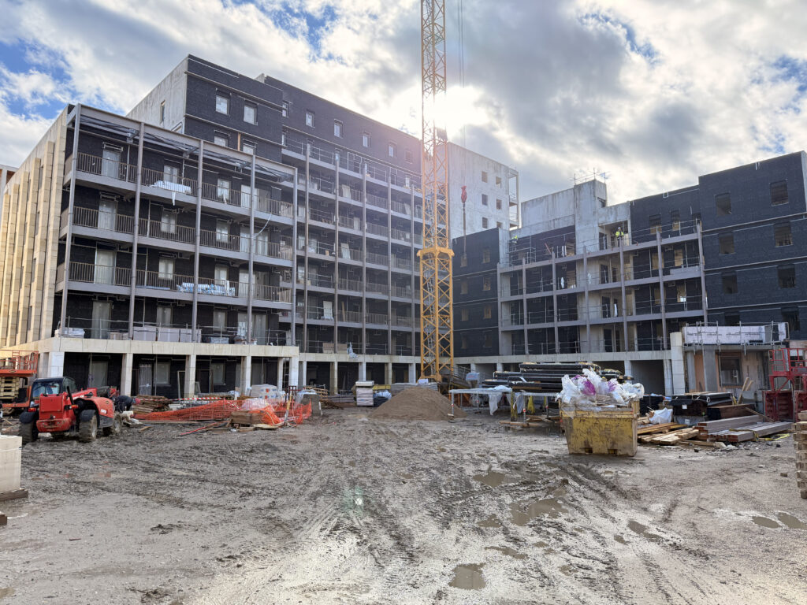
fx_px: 560
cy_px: 302
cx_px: 404
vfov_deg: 56.8
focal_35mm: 24
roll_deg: +0.2
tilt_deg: +6.8
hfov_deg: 71.6
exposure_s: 1/1493
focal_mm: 6.76
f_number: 1.78
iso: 100
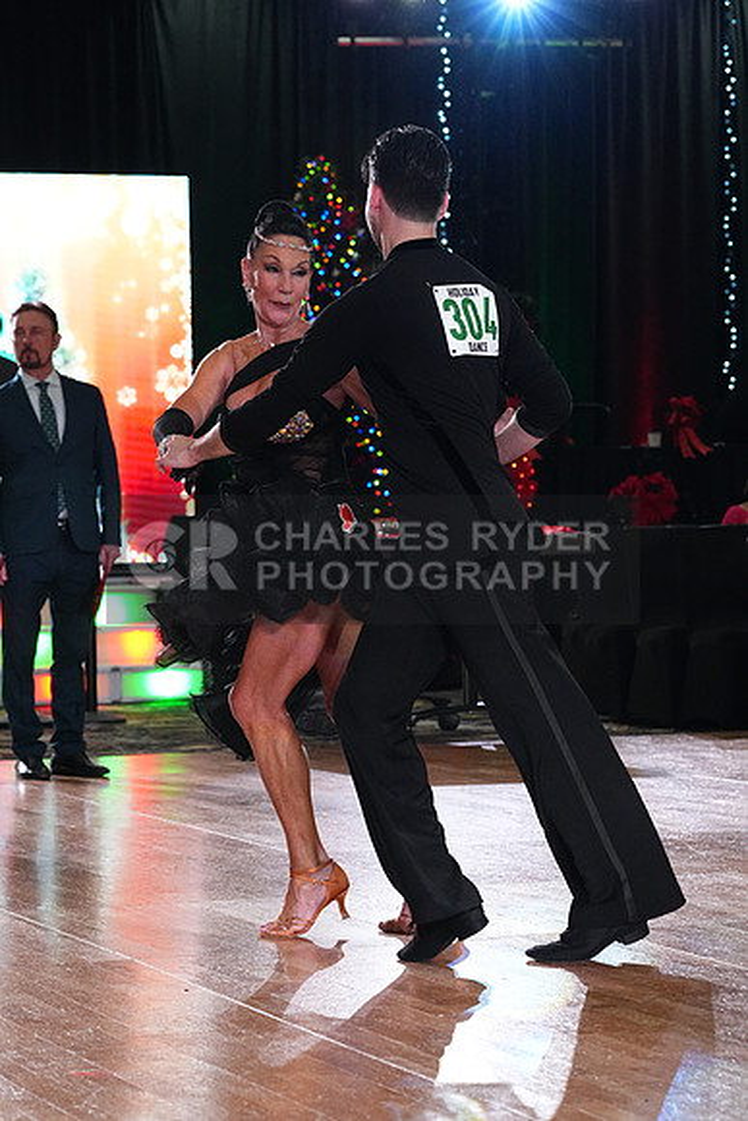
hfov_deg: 11.9
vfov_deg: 17.8
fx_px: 3582
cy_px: 560
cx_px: 374
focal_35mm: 115
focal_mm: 115
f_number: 6.3
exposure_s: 1/400
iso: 6400
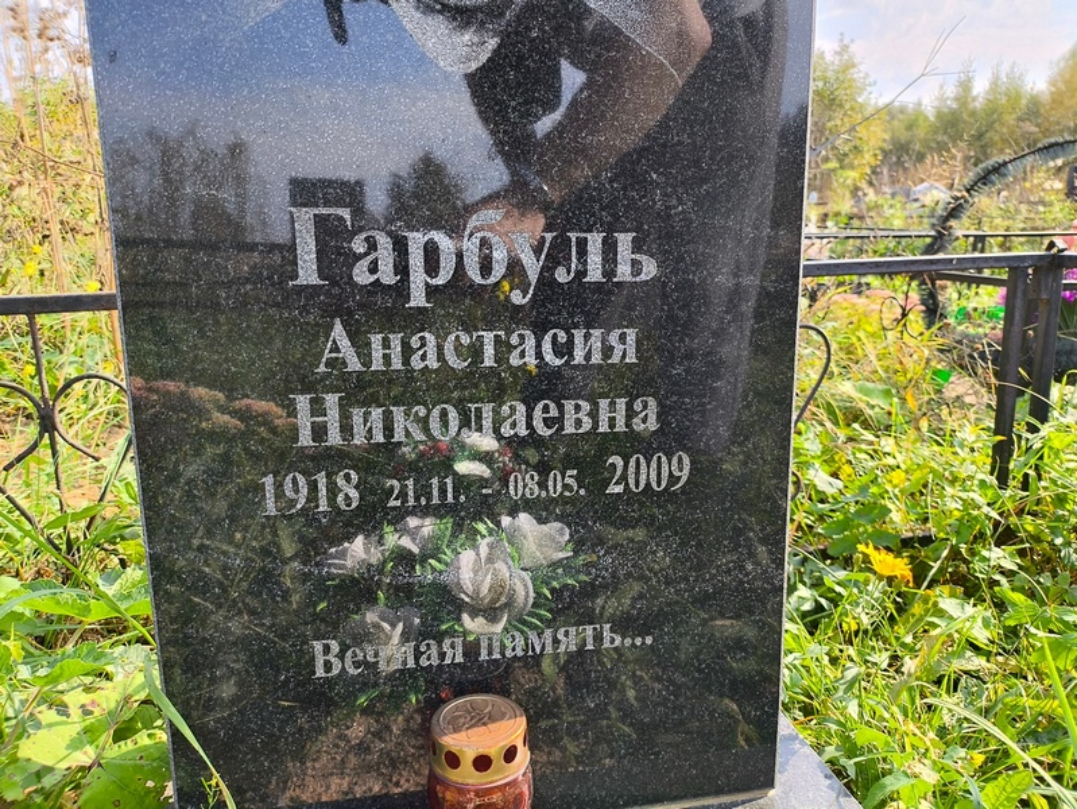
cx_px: 538
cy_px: 404
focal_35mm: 25
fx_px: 778
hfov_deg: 69.4
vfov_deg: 54.9
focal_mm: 4.71
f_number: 1.7
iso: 50
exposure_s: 1/454
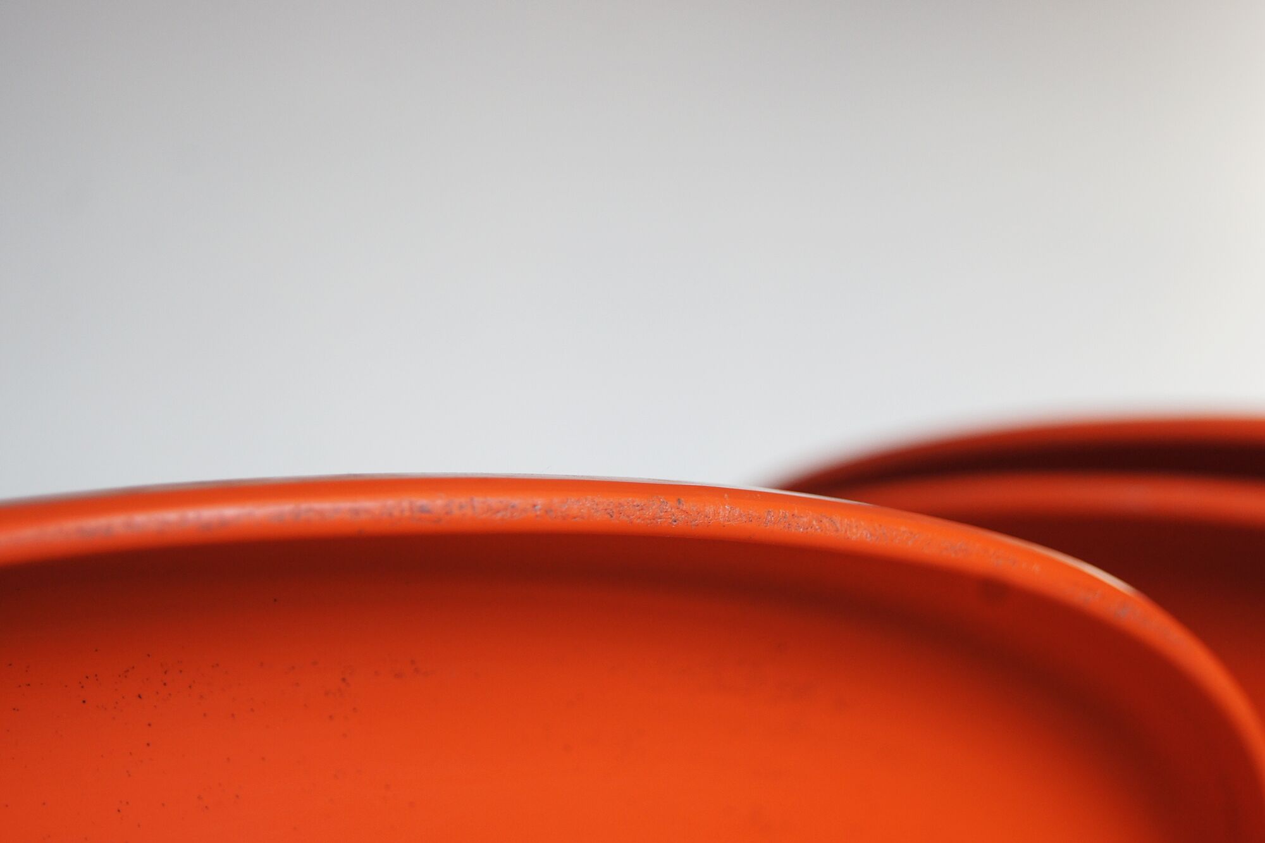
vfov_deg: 16.6
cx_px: 632
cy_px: 422
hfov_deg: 24.6
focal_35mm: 82
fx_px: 2899
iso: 400
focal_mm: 55
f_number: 5.6
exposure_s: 1/40
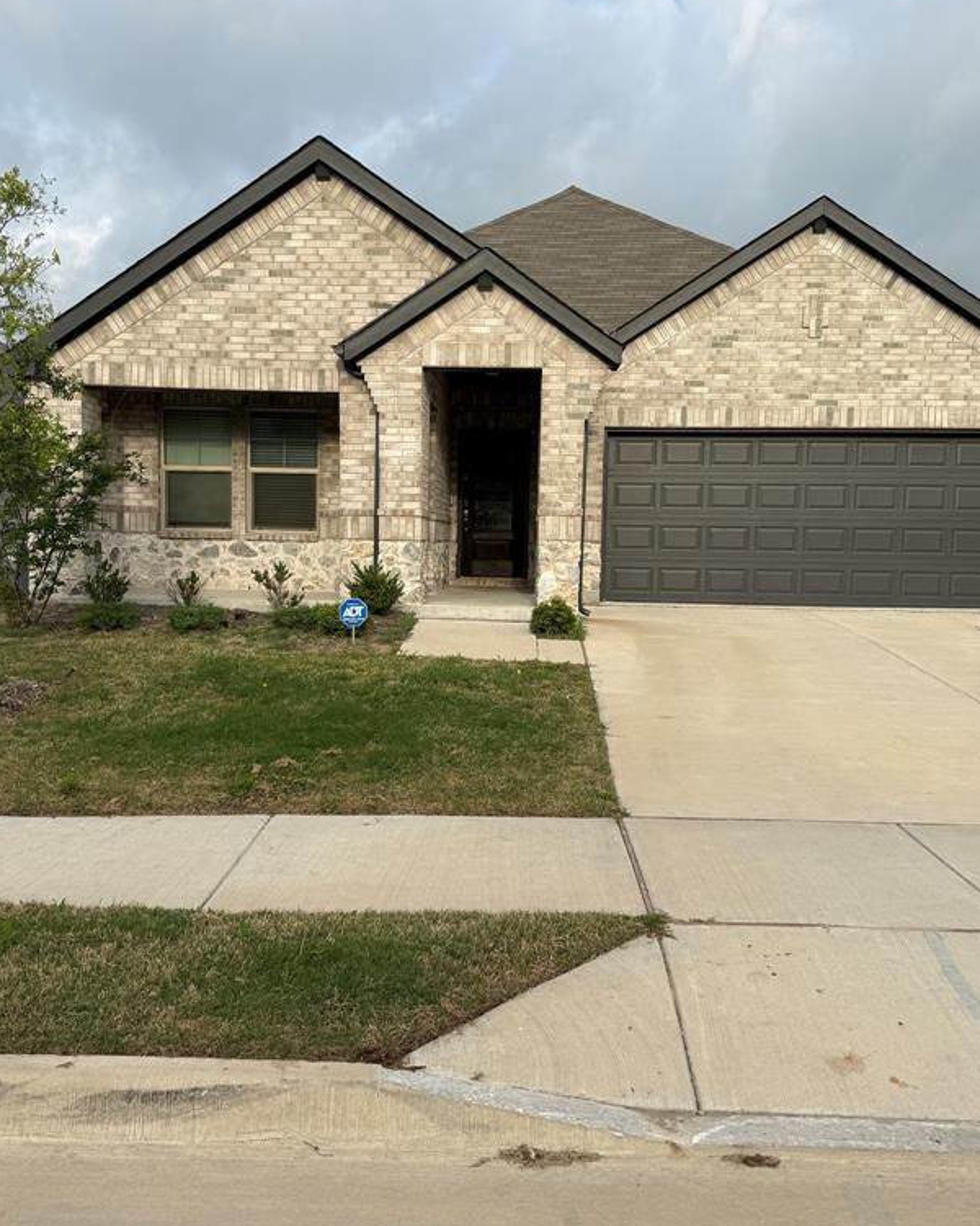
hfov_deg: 45.8
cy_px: 608
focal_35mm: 32
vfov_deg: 55.7
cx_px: 466
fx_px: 1160
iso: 80
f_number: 1.78
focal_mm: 6.76
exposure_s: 1/3021
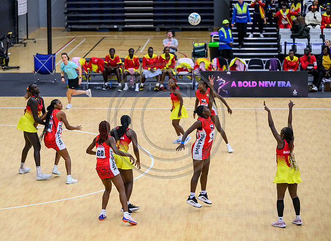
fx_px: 1300
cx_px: 146
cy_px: 120
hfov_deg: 14.5
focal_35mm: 137
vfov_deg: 10.6
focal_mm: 125
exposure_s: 1/1000
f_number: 3.2
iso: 4000
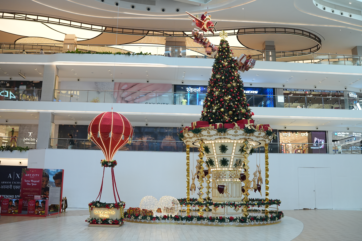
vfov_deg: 37.9
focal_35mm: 35
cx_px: 181
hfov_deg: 54.4
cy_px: 120
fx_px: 352
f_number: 3.5
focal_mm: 35
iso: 800
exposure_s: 1/250
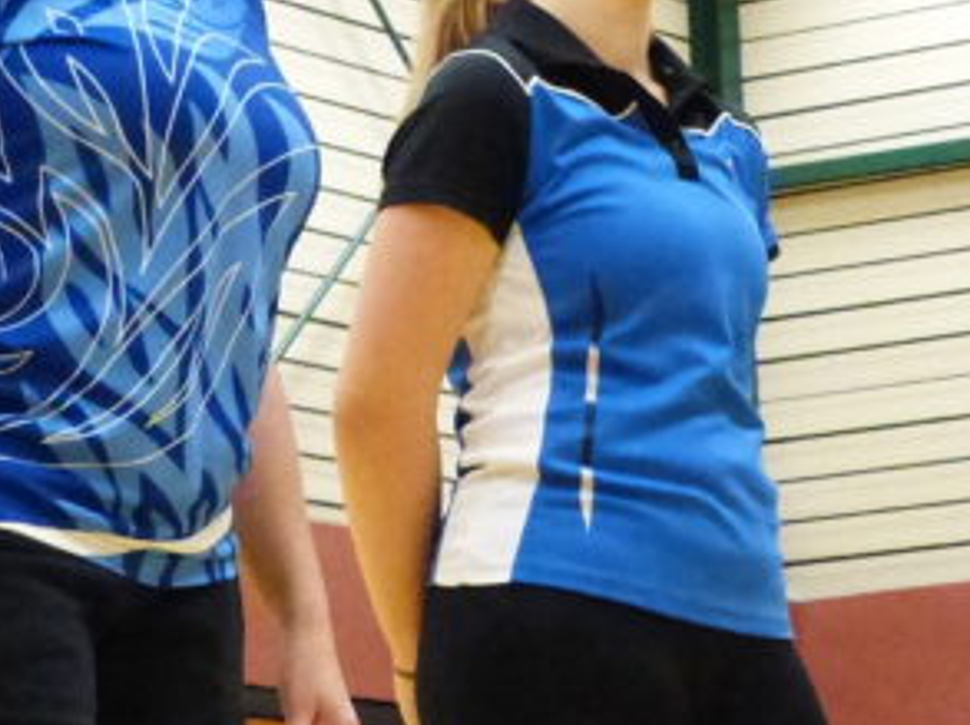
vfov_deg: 7.8
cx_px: 311
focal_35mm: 189
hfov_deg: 10.5
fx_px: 5290
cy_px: 23
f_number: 3.5
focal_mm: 9.8
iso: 1600
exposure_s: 1/100
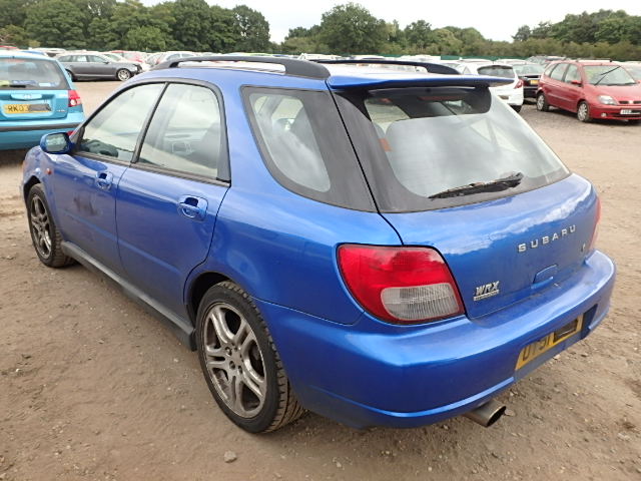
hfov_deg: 61.7
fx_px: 537
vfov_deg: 48.2
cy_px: 240
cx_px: 320
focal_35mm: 29
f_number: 4.6
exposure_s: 1/60
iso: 160
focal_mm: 5.2
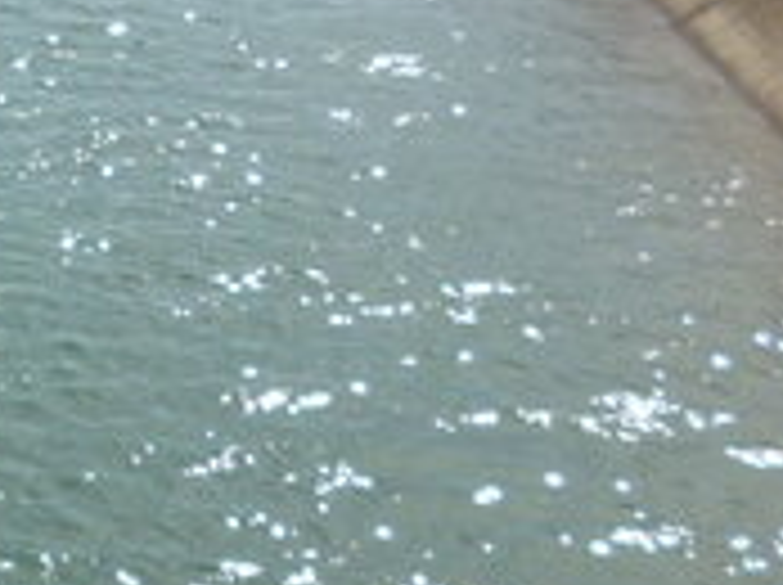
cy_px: 414
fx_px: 2914
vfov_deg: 11.4
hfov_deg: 14.4
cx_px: -356
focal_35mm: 129
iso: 100
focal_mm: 5
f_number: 9
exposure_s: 1/125
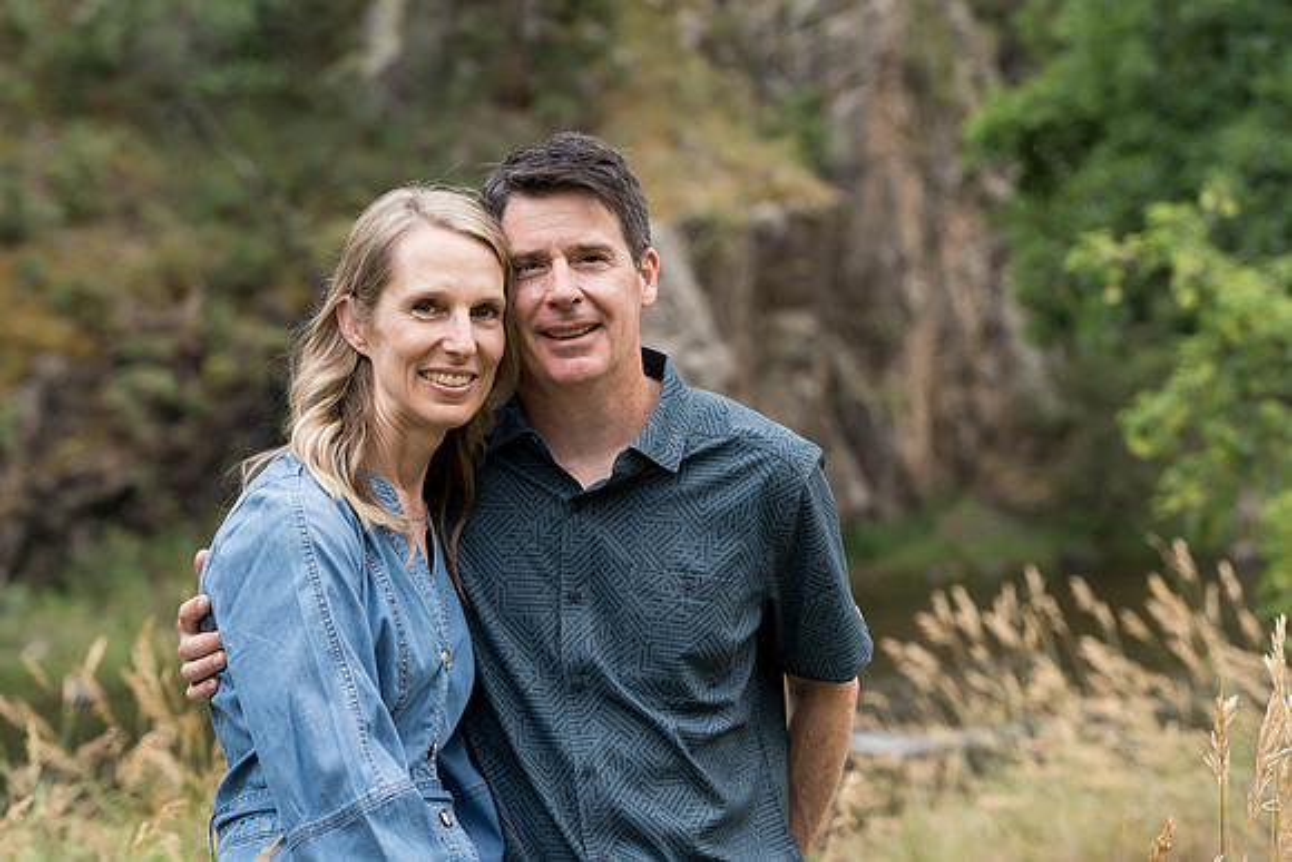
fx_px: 3159
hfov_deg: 23.1
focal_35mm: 88
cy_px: 431
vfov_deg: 15.5
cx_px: 646
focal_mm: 88
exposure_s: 1/200
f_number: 4.5
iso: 2000
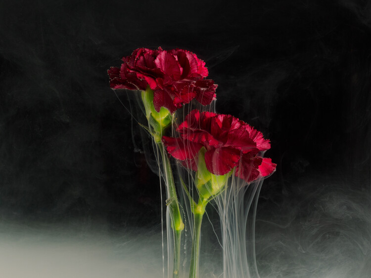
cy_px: 139
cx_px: 186
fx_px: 1930
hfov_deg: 11.0
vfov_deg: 8.3
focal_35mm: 180
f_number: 16
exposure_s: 1/125
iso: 400
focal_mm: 90
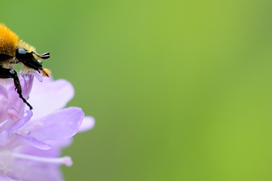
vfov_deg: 4.0
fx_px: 2607
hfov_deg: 6.0
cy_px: 138
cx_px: 10
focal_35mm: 345
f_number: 8
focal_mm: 100
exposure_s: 1/200
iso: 320
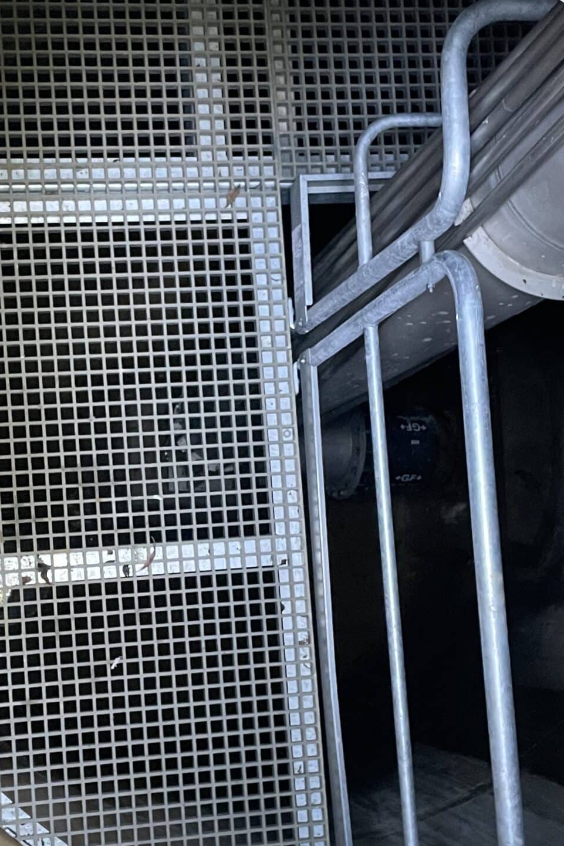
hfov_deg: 25.0
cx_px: 198
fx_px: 1269
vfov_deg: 36.7
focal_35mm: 54
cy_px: 510
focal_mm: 4.2
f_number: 1.6
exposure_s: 1/39
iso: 640
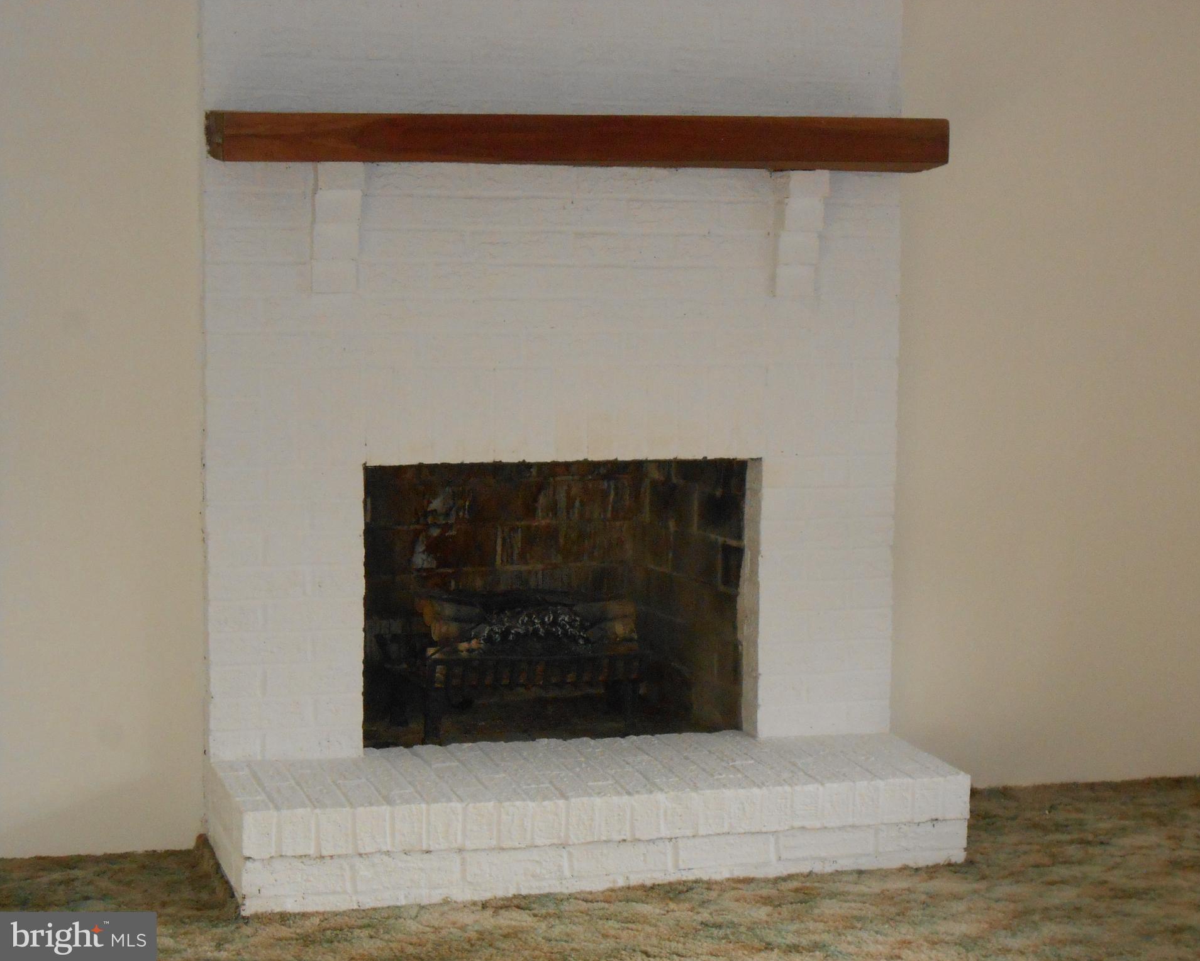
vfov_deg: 23.2
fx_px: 2344
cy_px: 480
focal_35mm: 66
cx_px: 643
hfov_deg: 28.7
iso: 500
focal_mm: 11.3
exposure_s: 1/60
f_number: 5.6
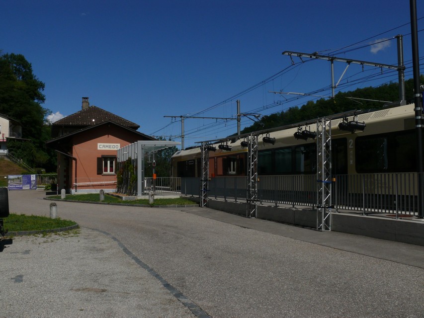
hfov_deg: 52.6
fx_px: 429
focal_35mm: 35
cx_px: 212
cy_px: 159
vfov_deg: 40.7
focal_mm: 7.4
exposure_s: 1/800
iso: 100
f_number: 9
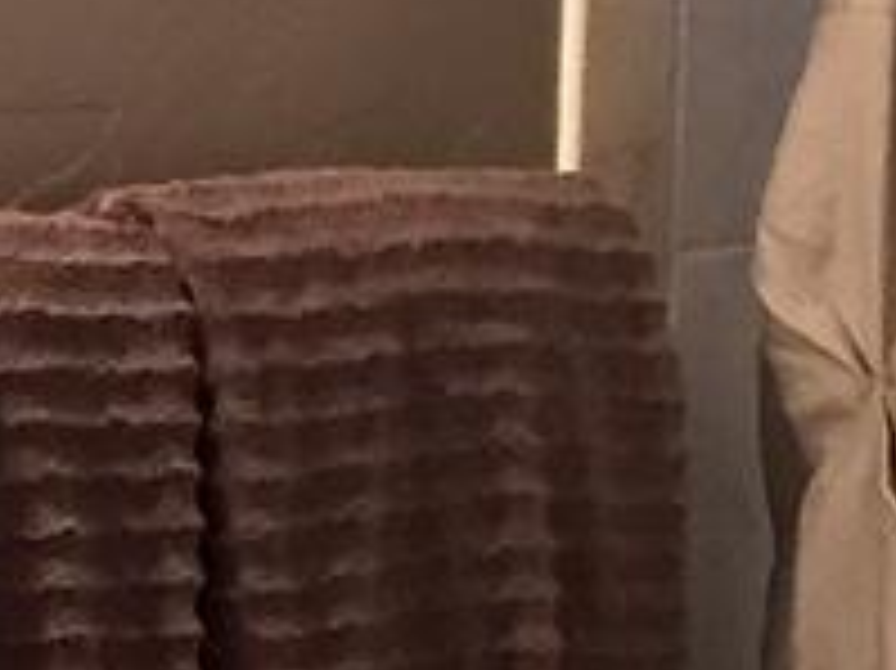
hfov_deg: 8.2
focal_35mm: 238
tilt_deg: -10.7
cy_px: 1043
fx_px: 6157
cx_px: -221
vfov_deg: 6.2
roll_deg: -1.2
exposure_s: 1/30
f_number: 2.2
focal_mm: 4.15
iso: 80
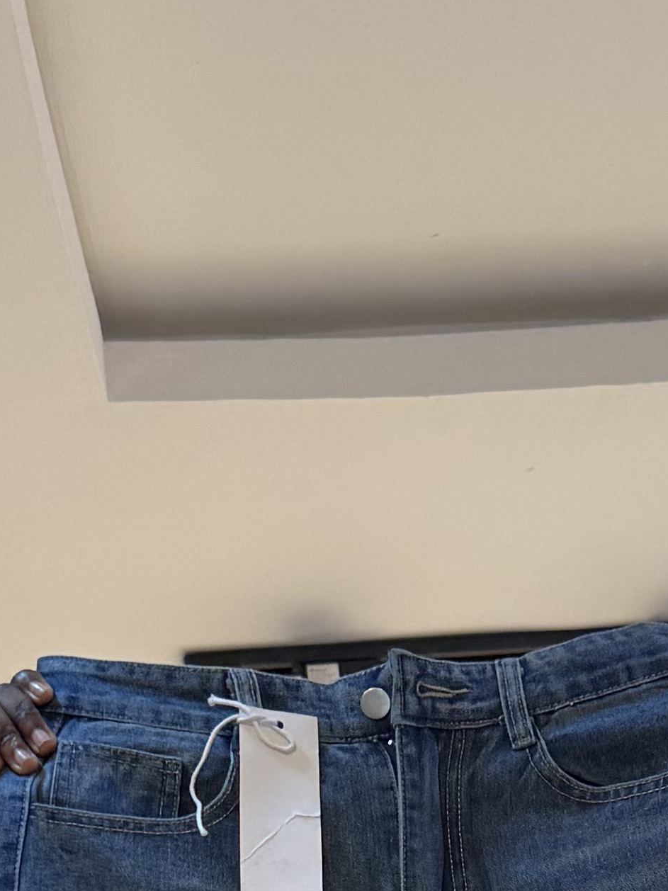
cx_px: 596
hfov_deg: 13.5
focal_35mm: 109
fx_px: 2806
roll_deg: +5.9
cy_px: 1511
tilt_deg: +12.6
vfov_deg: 15.8
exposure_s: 1/100
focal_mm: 6.76
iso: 100
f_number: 1.78
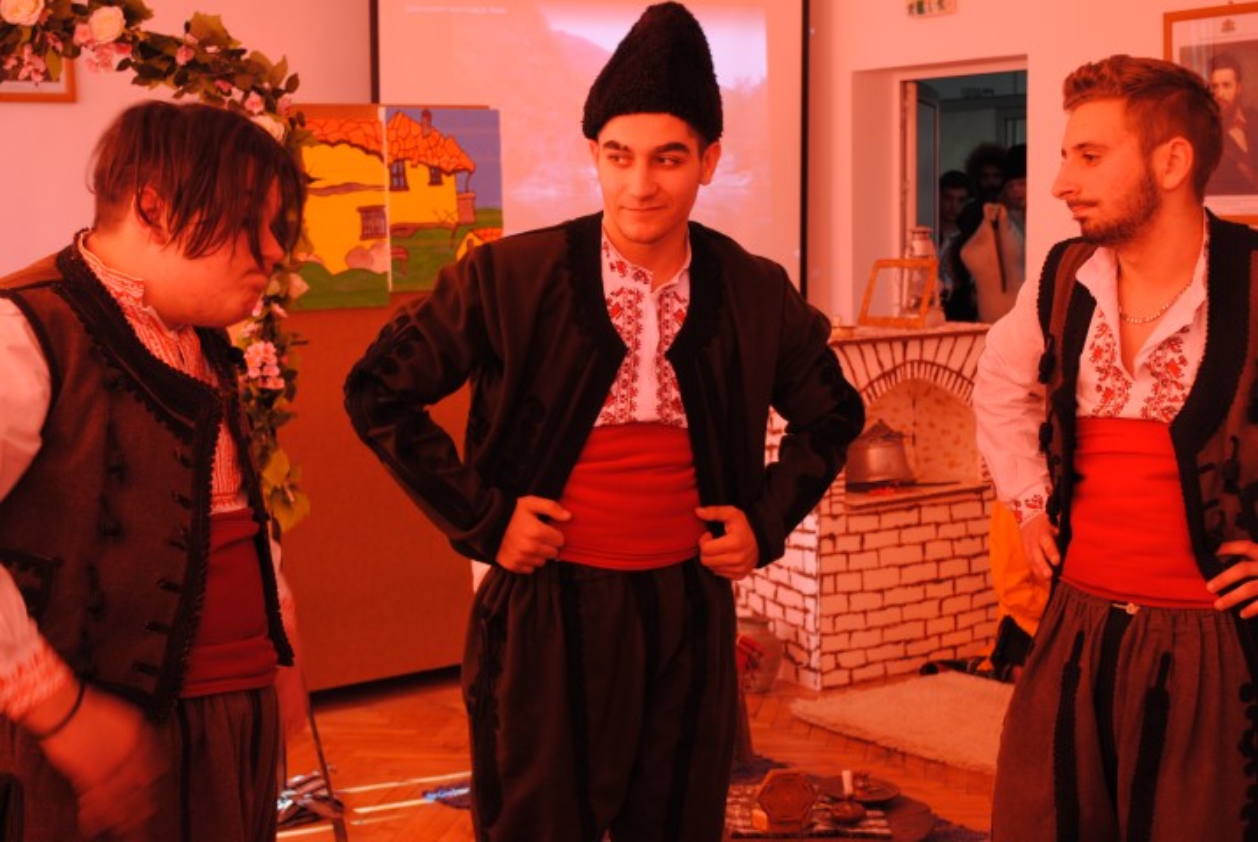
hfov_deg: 36.8
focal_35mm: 54
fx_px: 1889
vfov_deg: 25.1
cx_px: 629
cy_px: 421
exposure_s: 1/30
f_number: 5
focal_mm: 36
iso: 200
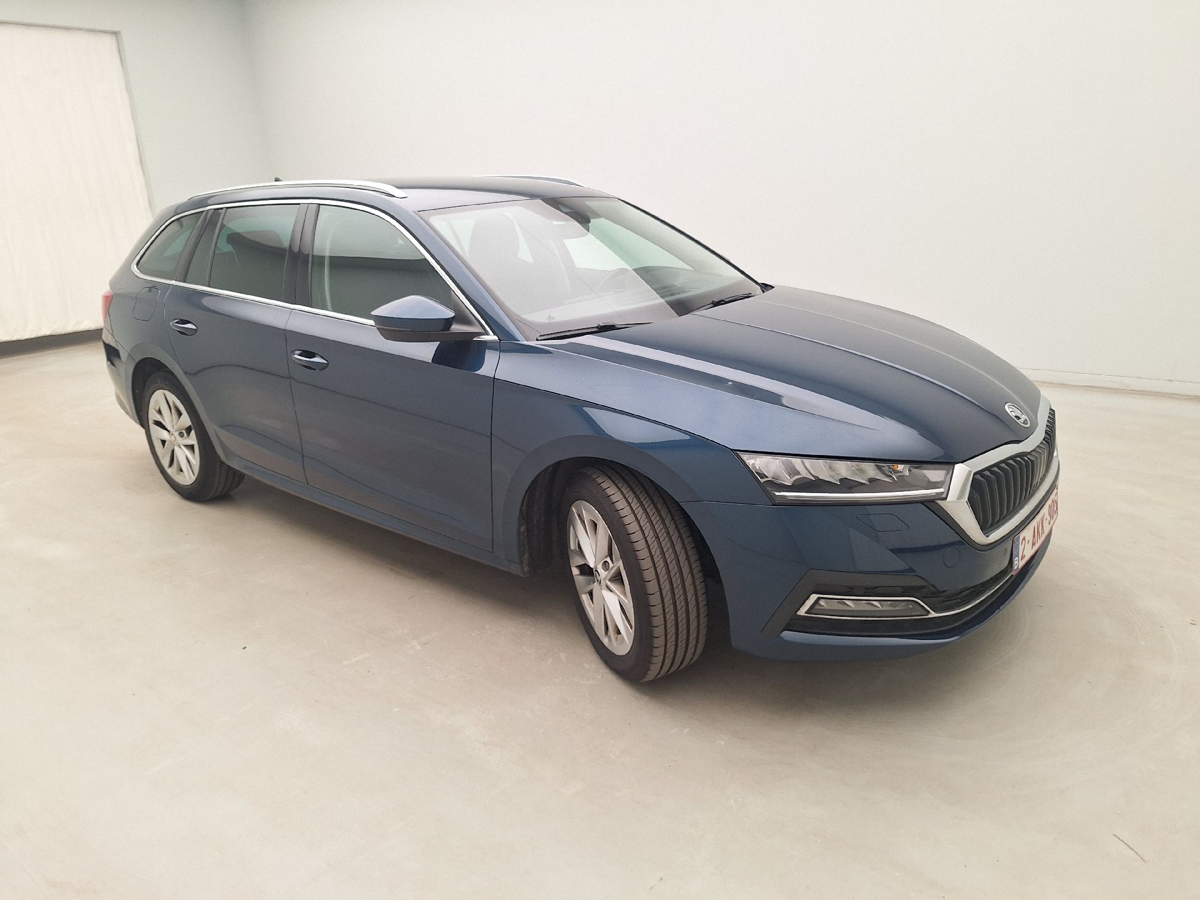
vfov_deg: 58.9
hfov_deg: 73.9
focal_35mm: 23
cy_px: 450
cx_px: 600
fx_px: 797
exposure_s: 1/100
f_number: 1.8
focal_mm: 5.54
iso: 50
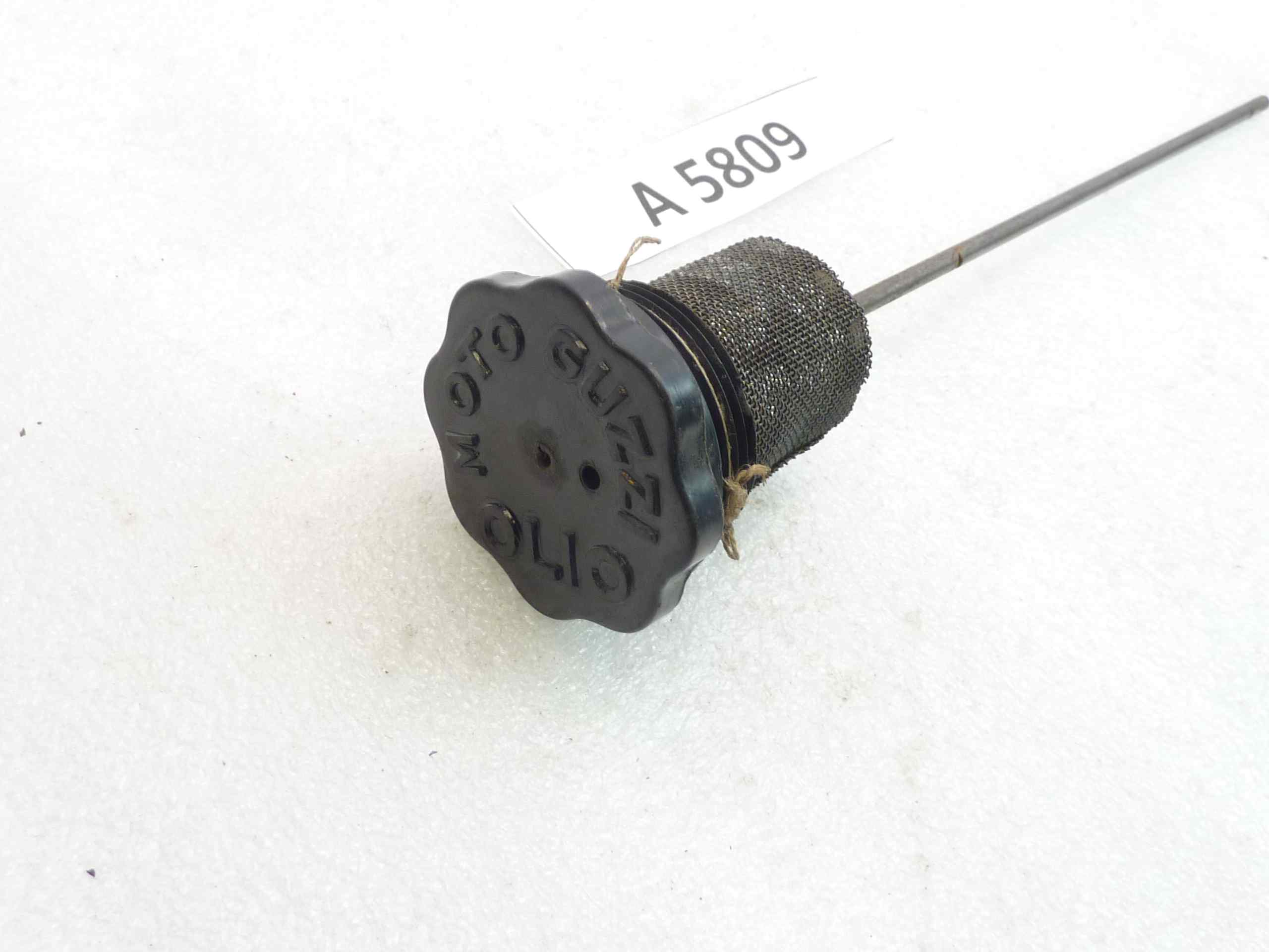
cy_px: 476
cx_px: 634
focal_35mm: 38
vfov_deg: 37.7
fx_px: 1393
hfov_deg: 49.0
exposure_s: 1/15
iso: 80
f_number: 3.3
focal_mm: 4.4
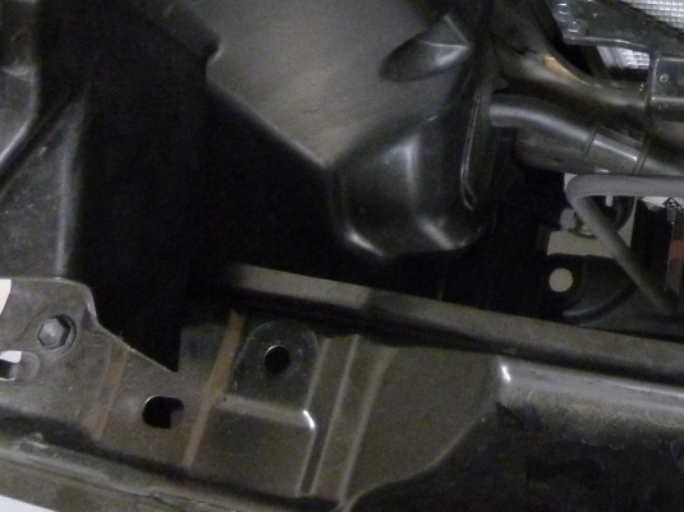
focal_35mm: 67
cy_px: 27
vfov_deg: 21.3
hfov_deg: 26.8
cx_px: 736
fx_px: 1324
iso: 800
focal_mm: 5
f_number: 3.3
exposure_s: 1/8
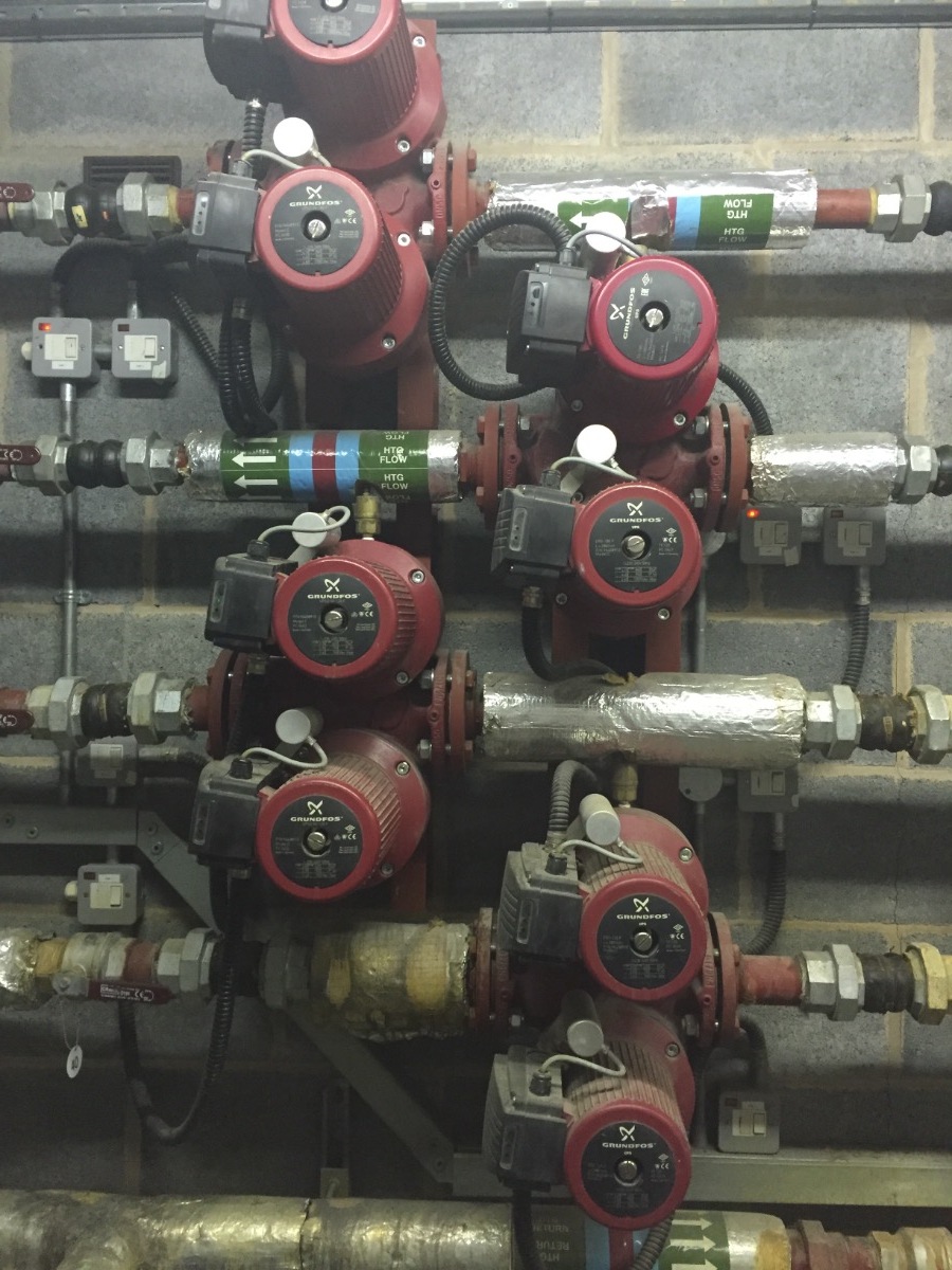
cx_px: 476
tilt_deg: -0.9
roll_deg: -0.6
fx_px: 1063
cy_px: 635
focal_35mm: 29
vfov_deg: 61.7
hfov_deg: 48.2
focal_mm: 4.15
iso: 250
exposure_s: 1/25
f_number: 2.2
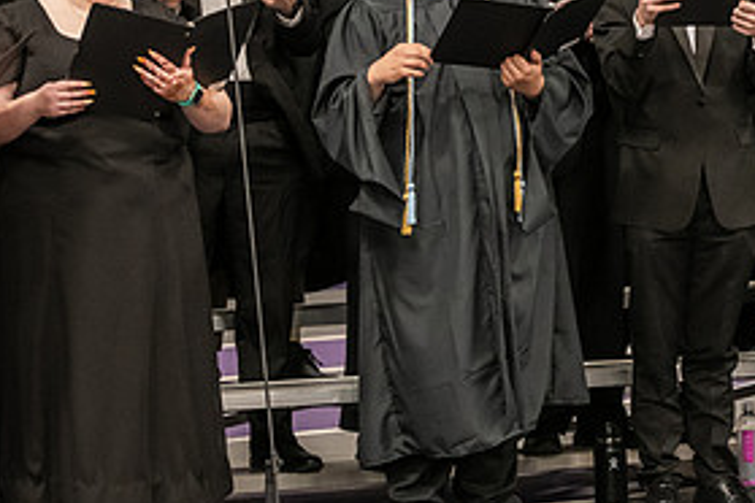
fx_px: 4005
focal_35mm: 191
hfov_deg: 10.7
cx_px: 706
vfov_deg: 7.2
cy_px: 134
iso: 4000
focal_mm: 92
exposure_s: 1/200
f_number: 3.2
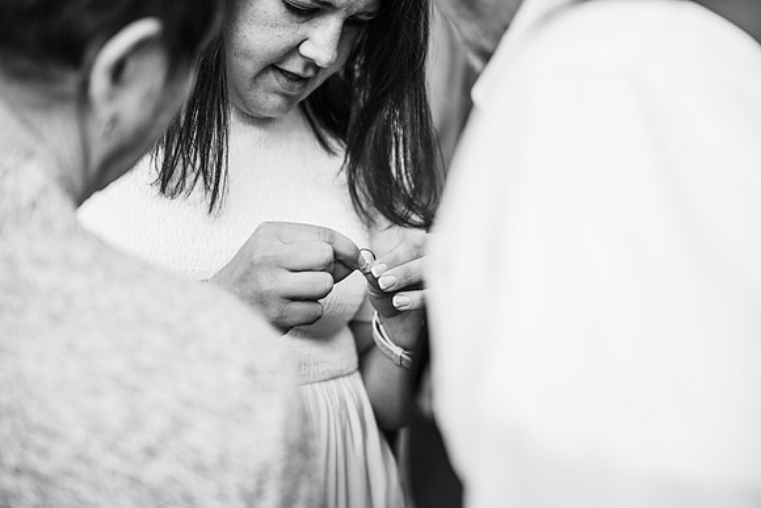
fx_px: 1480
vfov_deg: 19.5
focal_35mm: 70
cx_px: 380
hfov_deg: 28.8
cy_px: 254
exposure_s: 1/1600
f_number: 2.8
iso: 200
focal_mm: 70
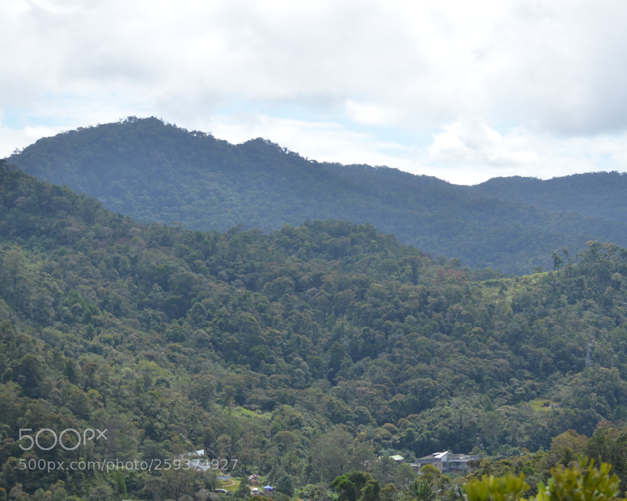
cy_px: 250
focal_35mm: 99
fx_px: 1837
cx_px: 370
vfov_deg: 15.5
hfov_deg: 19.4
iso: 500
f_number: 5
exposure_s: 1/2500
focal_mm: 58
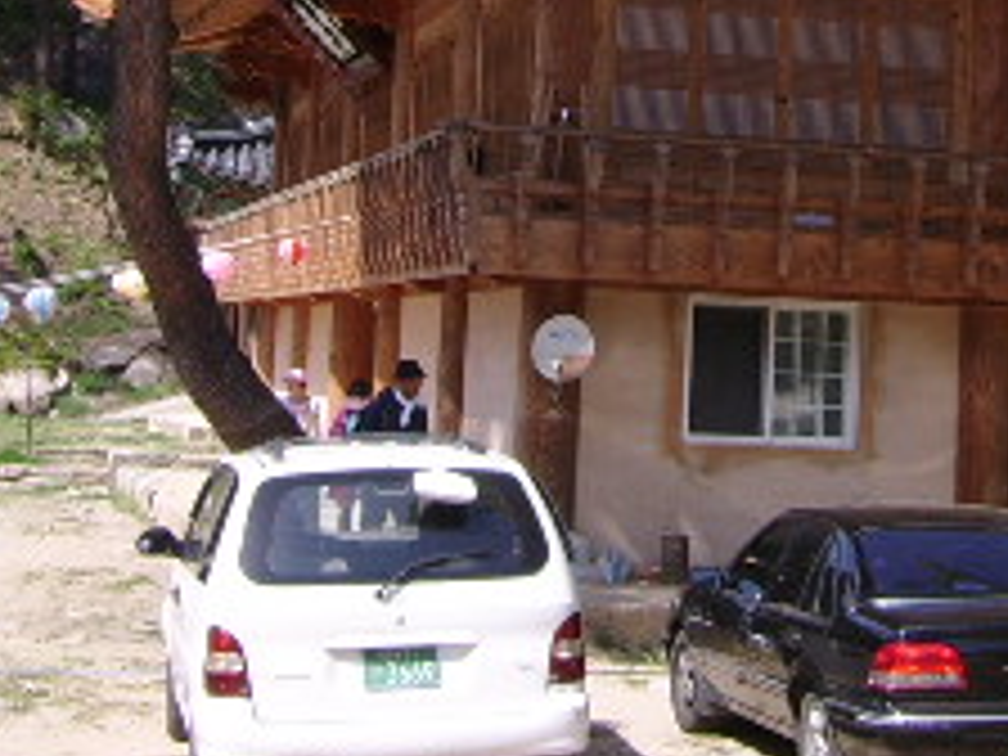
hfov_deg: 19.5
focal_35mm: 100
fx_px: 2912
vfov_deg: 14.5
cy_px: -18
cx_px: 778
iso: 50
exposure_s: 1/210
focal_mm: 5.95
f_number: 5.8
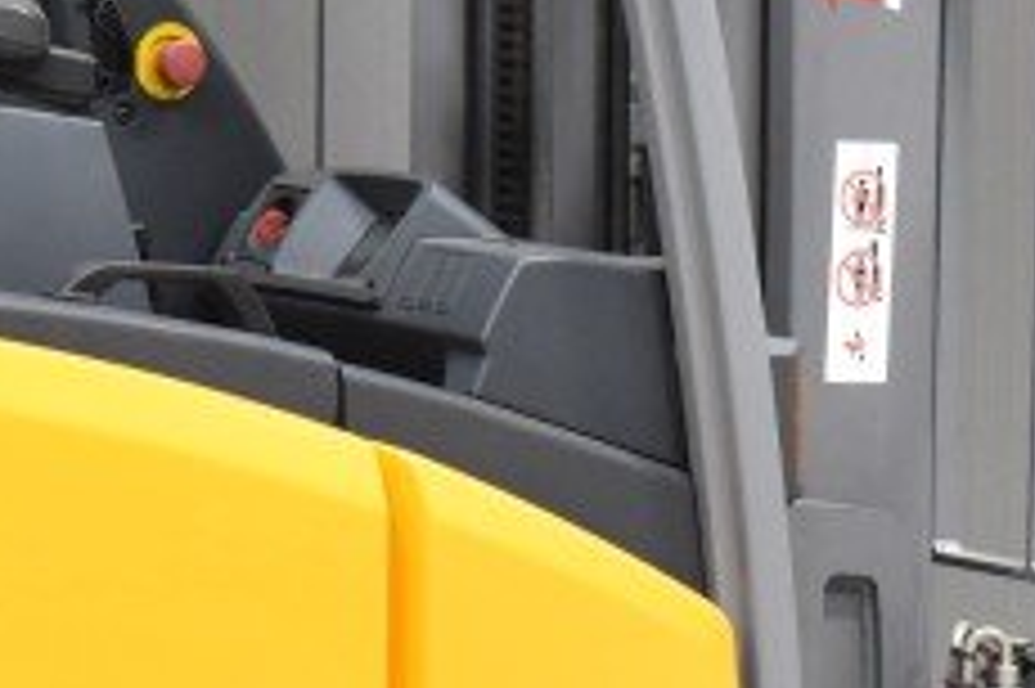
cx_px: -202
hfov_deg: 9.6
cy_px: -9
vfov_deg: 6.5
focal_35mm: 212
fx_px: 6079
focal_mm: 27
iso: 1600
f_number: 5
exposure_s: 1/30
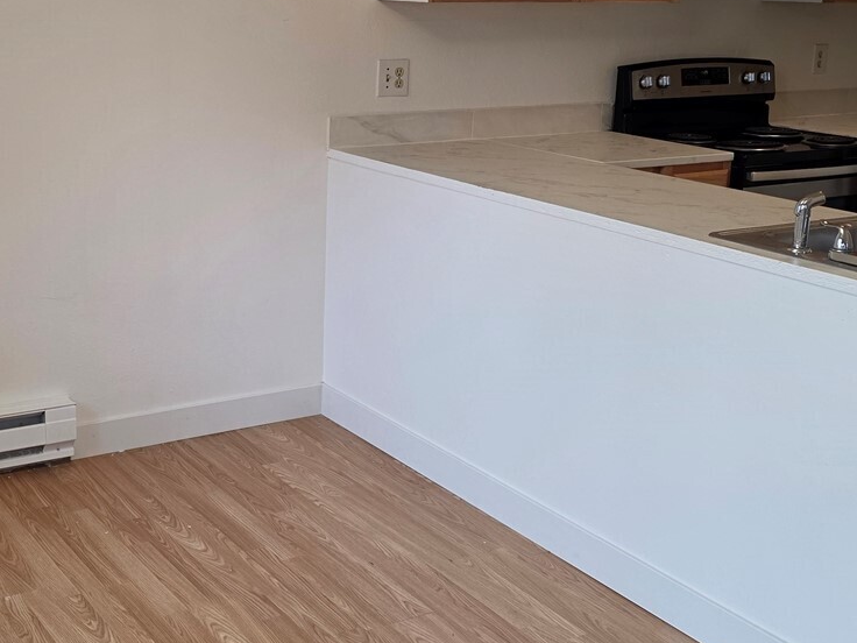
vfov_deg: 29.0
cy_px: 234
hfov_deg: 37.7
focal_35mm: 50
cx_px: 279
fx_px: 1238
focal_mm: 6.3
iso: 125
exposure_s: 1/120
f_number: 1.7
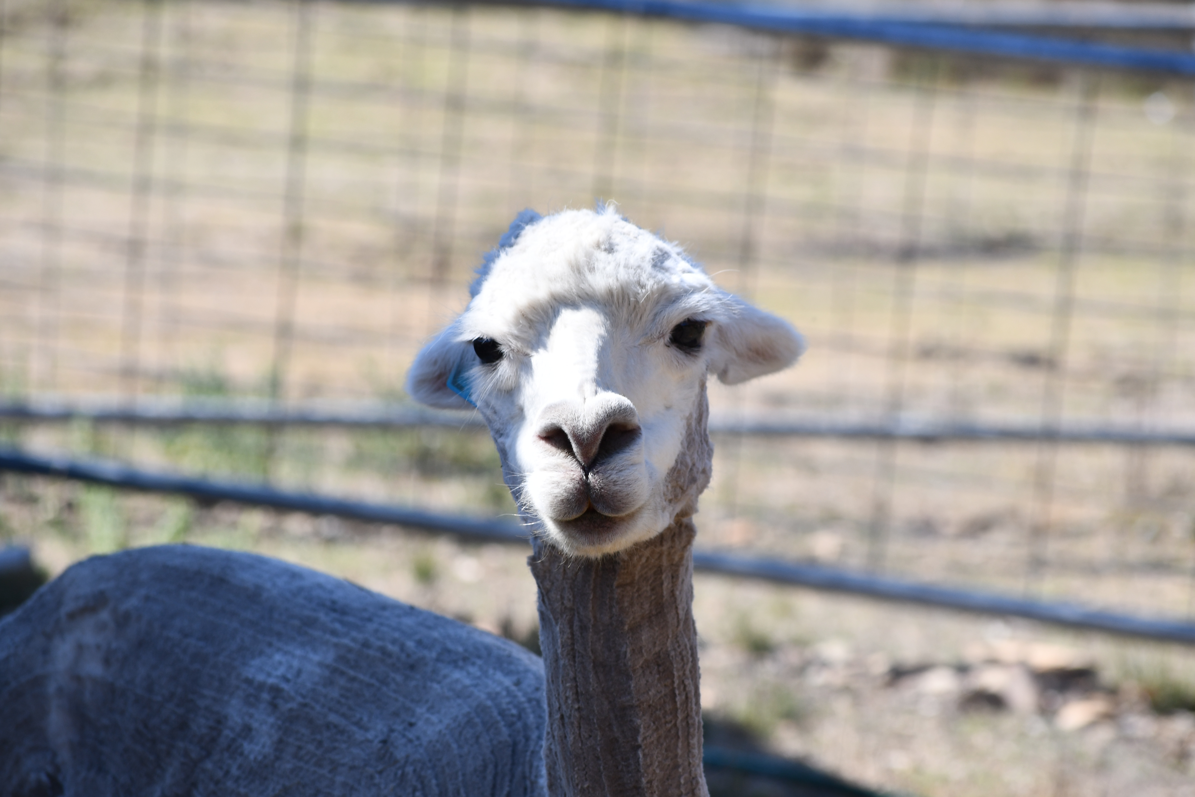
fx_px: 5975
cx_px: 598
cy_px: 398
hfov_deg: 11.4
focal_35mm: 180
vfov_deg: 7.6
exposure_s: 1/500
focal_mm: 120
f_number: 8
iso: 200
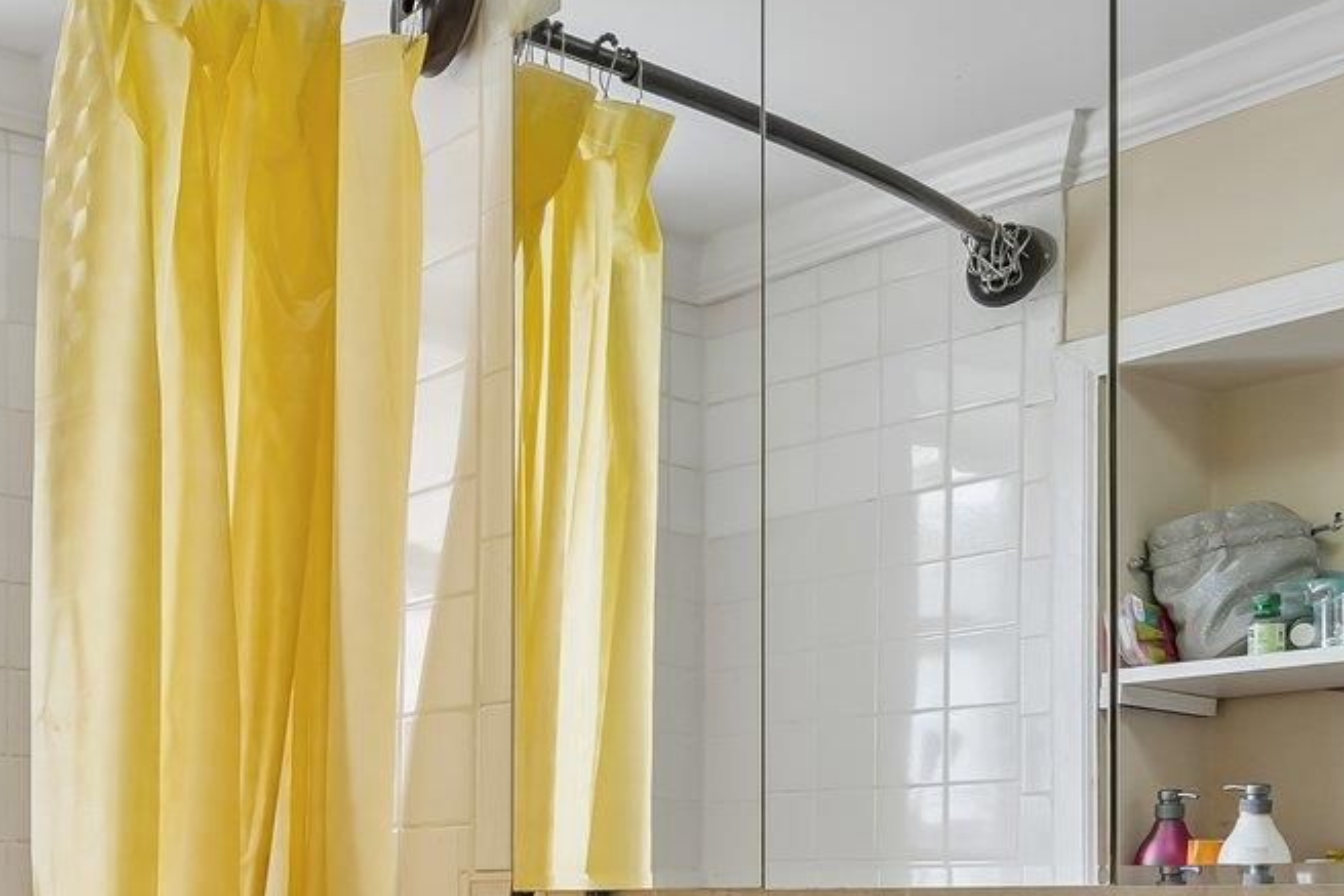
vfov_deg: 25.3
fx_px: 1867
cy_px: 952
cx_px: 84
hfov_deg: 36.6
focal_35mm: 50
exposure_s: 1/20
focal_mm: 16
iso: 400
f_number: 8
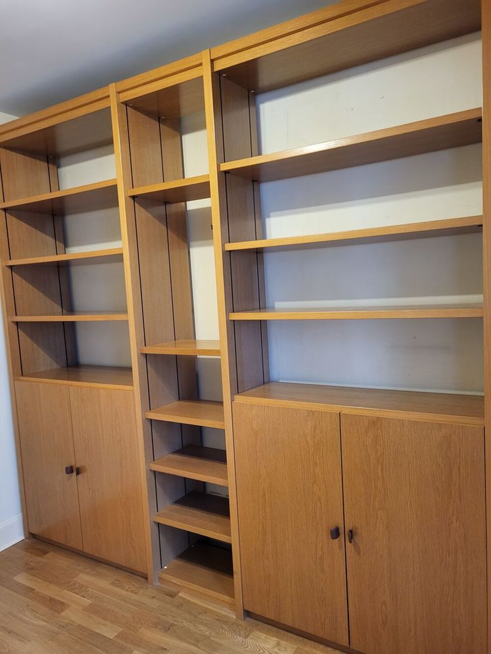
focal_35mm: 26
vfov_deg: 67.3
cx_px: 246
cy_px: 327
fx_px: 492
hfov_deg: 53.1
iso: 500
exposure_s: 1/50
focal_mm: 5.4
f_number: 1.8
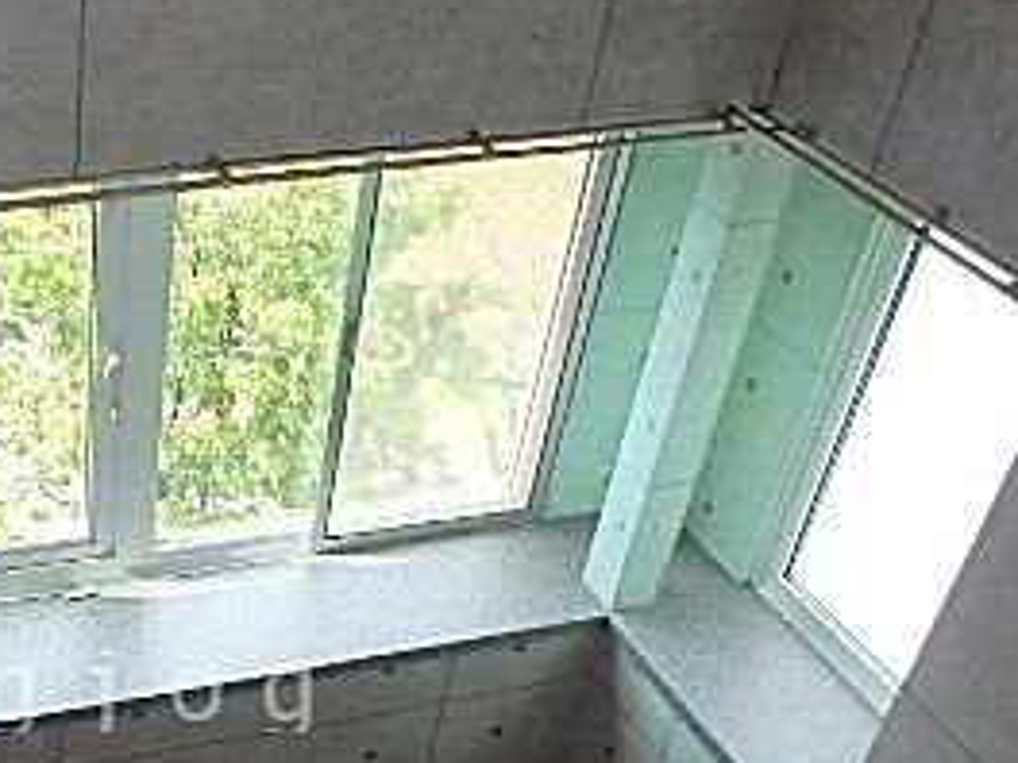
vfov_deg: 27.5
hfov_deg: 35.0
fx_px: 1500
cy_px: 686
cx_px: 69
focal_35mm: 51
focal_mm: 3.7
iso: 125
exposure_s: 1/200
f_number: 3.5
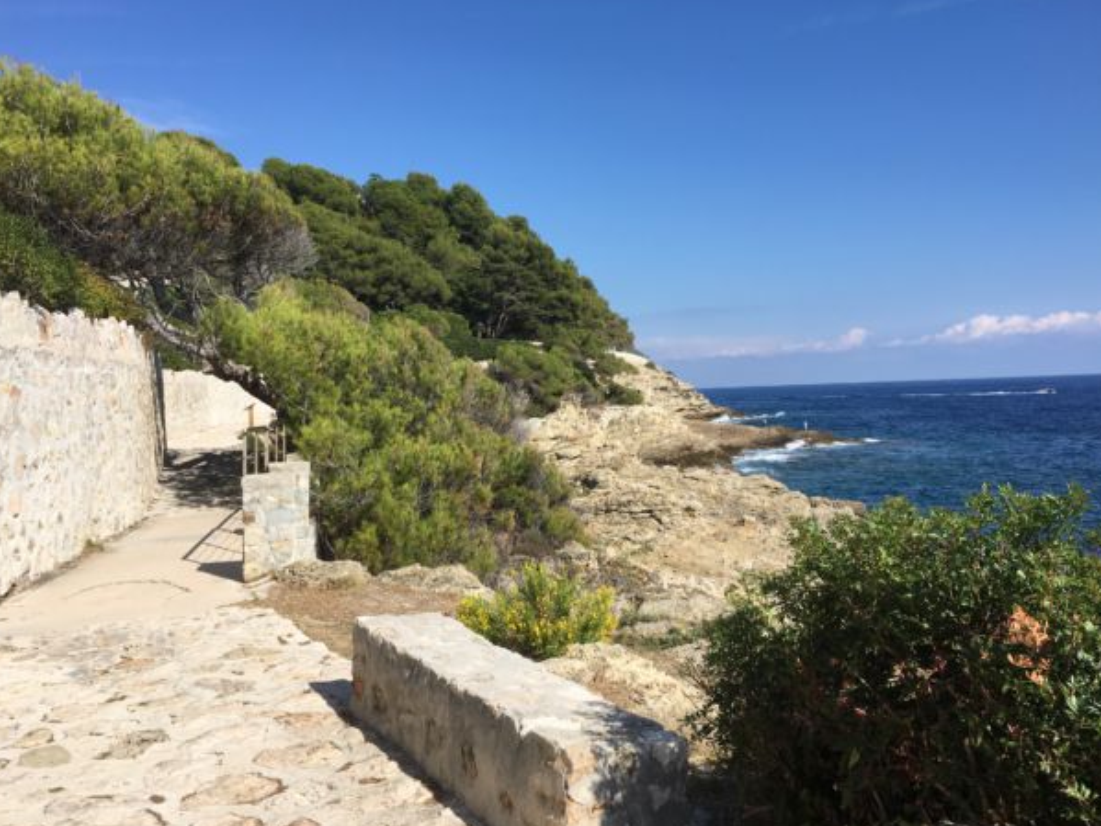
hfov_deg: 58.4
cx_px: 539
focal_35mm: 31
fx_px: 986
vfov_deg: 45.4
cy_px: 394
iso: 25
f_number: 2.2
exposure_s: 1/2024
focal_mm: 4.15
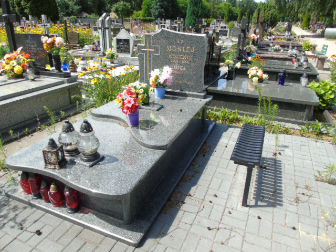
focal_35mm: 25
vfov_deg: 54.9
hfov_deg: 69.4
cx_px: 168
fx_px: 243
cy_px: 126
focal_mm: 4.4
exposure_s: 1/400
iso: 80
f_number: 3.4
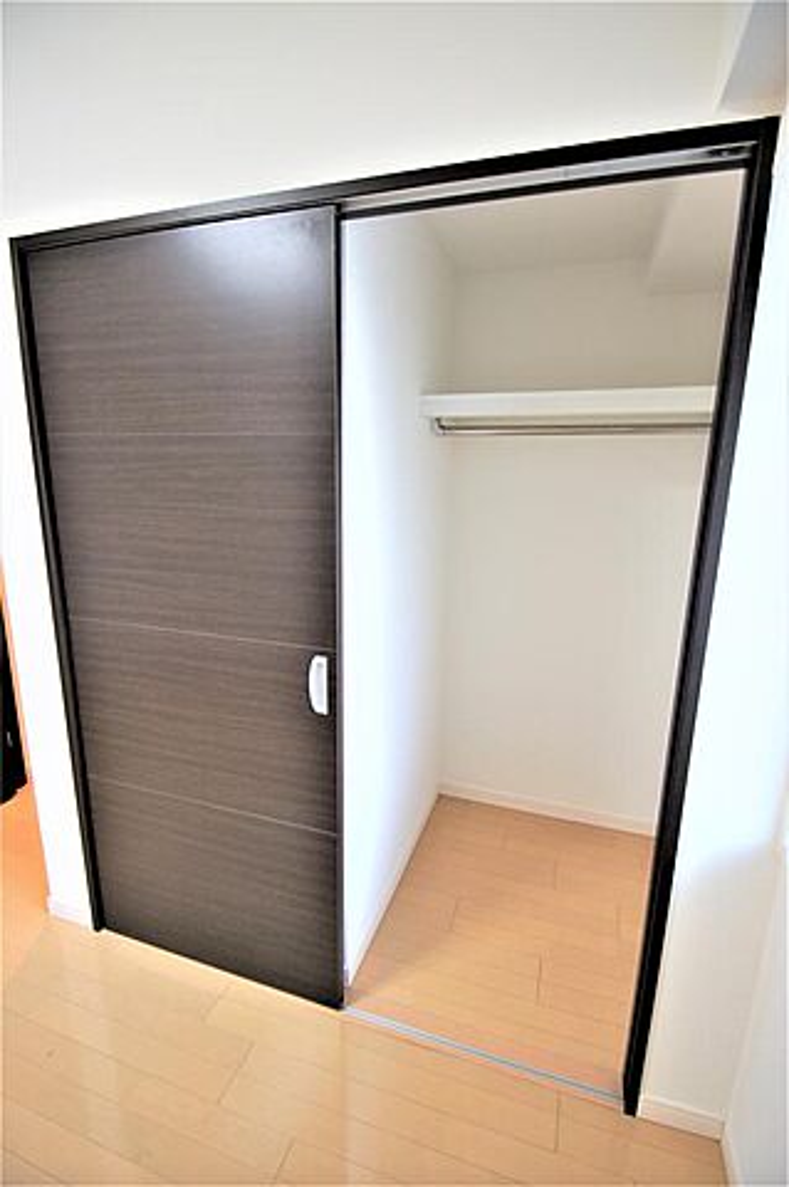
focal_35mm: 15
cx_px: 394
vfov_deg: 100.4
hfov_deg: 77.2
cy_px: 594
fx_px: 494
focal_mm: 10
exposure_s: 1/30
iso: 160
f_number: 3.5
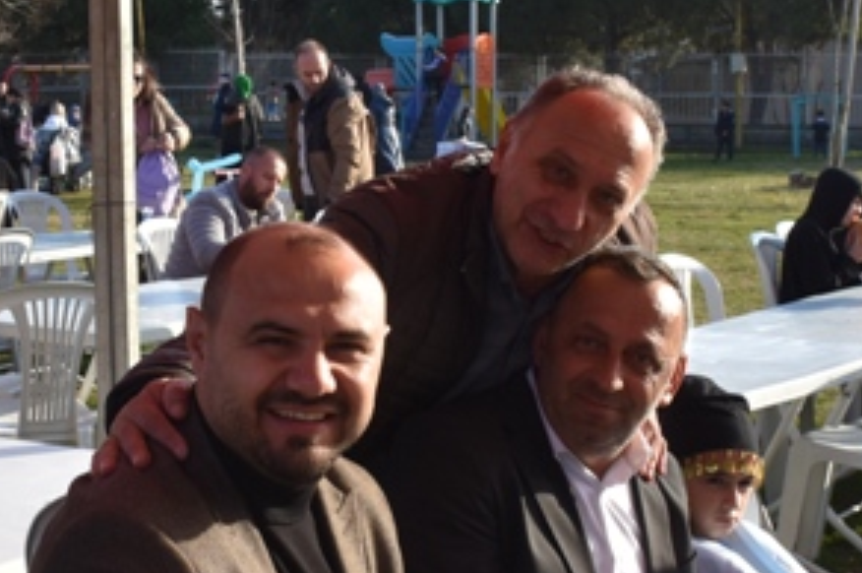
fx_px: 1770
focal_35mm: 74
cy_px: 282
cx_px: 257
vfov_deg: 18.4
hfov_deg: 27.1
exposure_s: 1/500
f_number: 8
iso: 220
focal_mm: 18
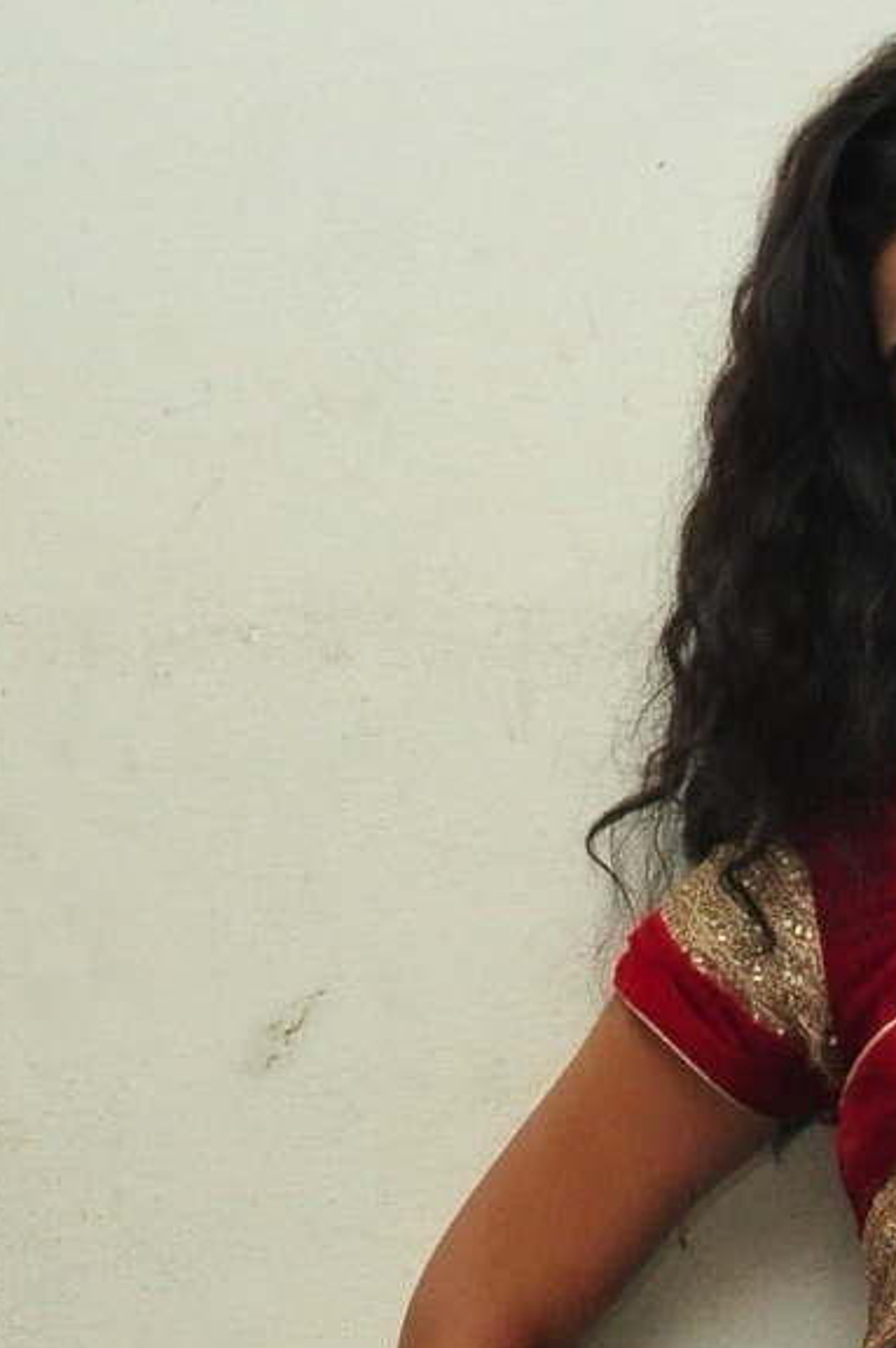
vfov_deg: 16.2
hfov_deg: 11.4
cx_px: 1128
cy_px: 1918
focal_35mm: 118
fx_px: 4397
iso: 1600
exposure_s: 1/125
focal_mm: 25
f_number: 7.1
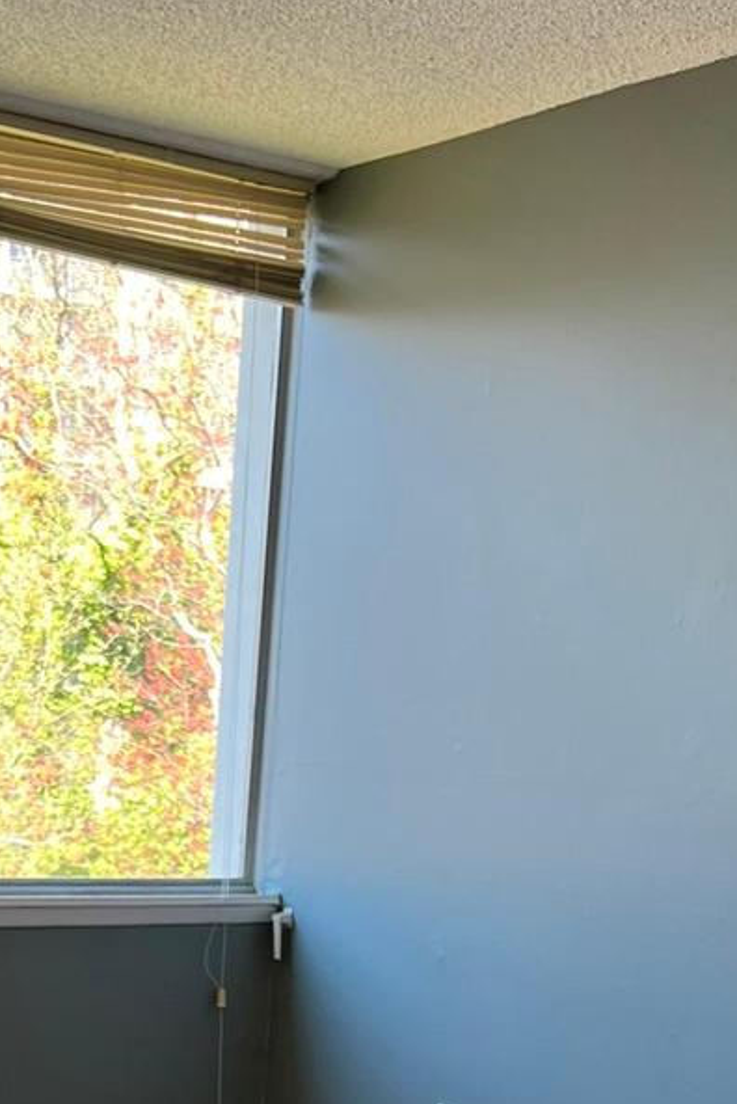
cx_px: 134
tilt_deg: -11.9
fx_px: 2147
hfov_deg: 19.3
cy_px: 1082
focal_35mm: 70
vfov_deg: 27.3
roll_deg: -2.9
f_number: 1.5
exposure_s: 1/121
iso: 80
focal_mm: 5.7
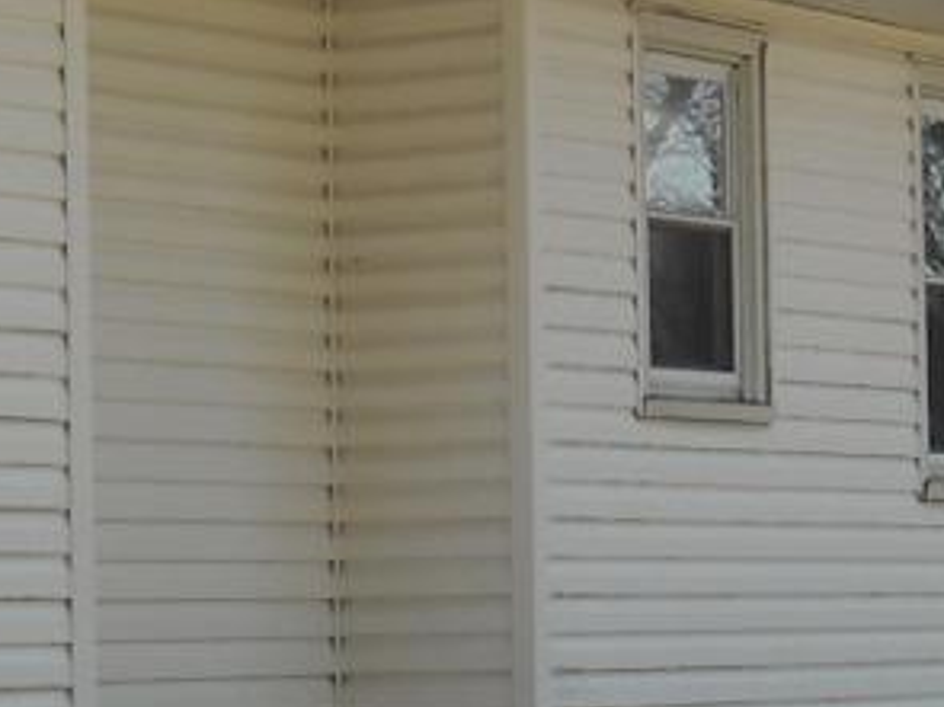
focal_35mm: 178
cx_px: -160
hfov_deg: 10.9
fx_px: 4852
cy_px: 619
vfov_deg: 8.3
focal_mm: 5.7
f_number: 2.8
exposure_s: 1/478
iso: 64
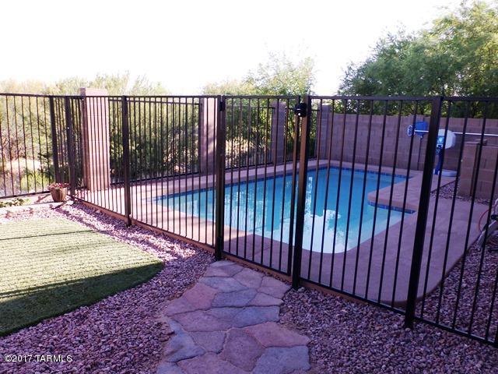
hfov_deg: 67.3
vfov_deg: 53.1
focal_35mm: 26
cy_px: 187
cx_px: 249
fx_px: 374
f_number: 7.52
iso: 100
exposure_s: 1/70
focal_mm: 4.7
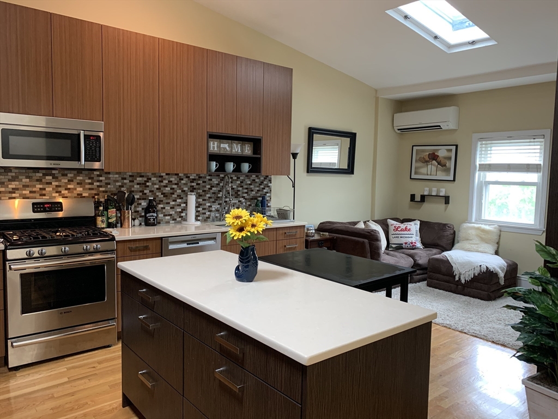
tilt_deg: -5.7
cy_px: 210
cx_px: 279
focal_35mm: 26
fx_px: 419
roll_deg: -0.7
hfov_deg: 67.3
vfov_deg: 53.1
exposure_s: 1/60
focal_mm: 4.25
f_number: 1.8
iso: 160
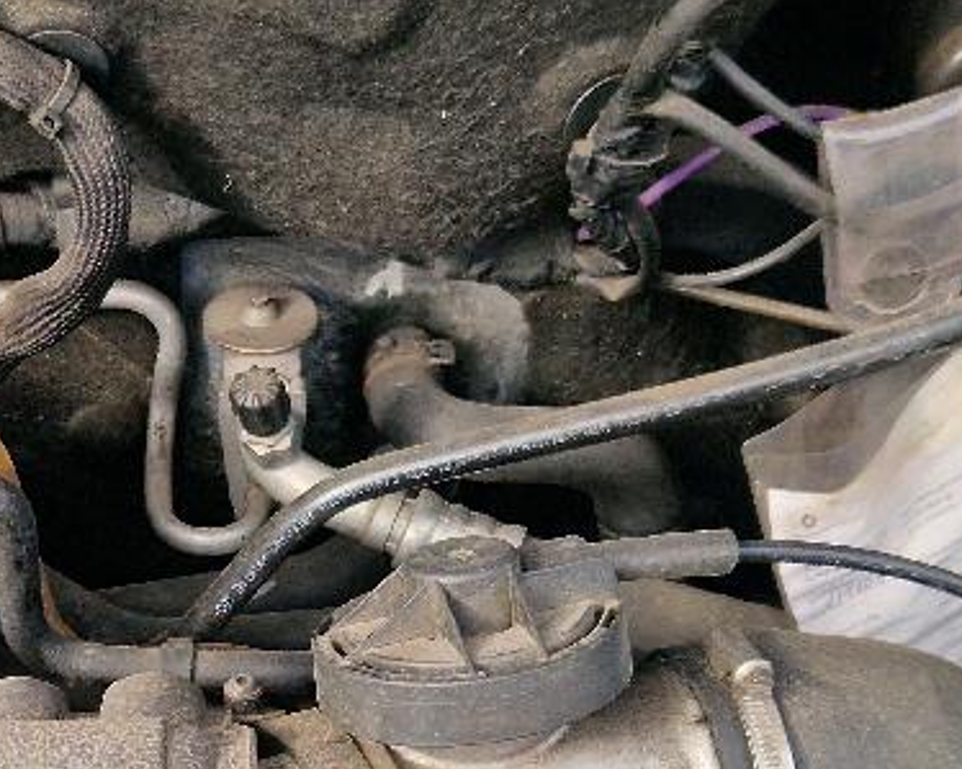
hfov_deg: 17.5
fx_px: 3074
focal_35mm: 108
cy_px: 903
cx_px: 54
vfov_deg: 13.9
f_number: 1.8
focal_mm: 5.4
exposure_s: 1/333
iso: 50
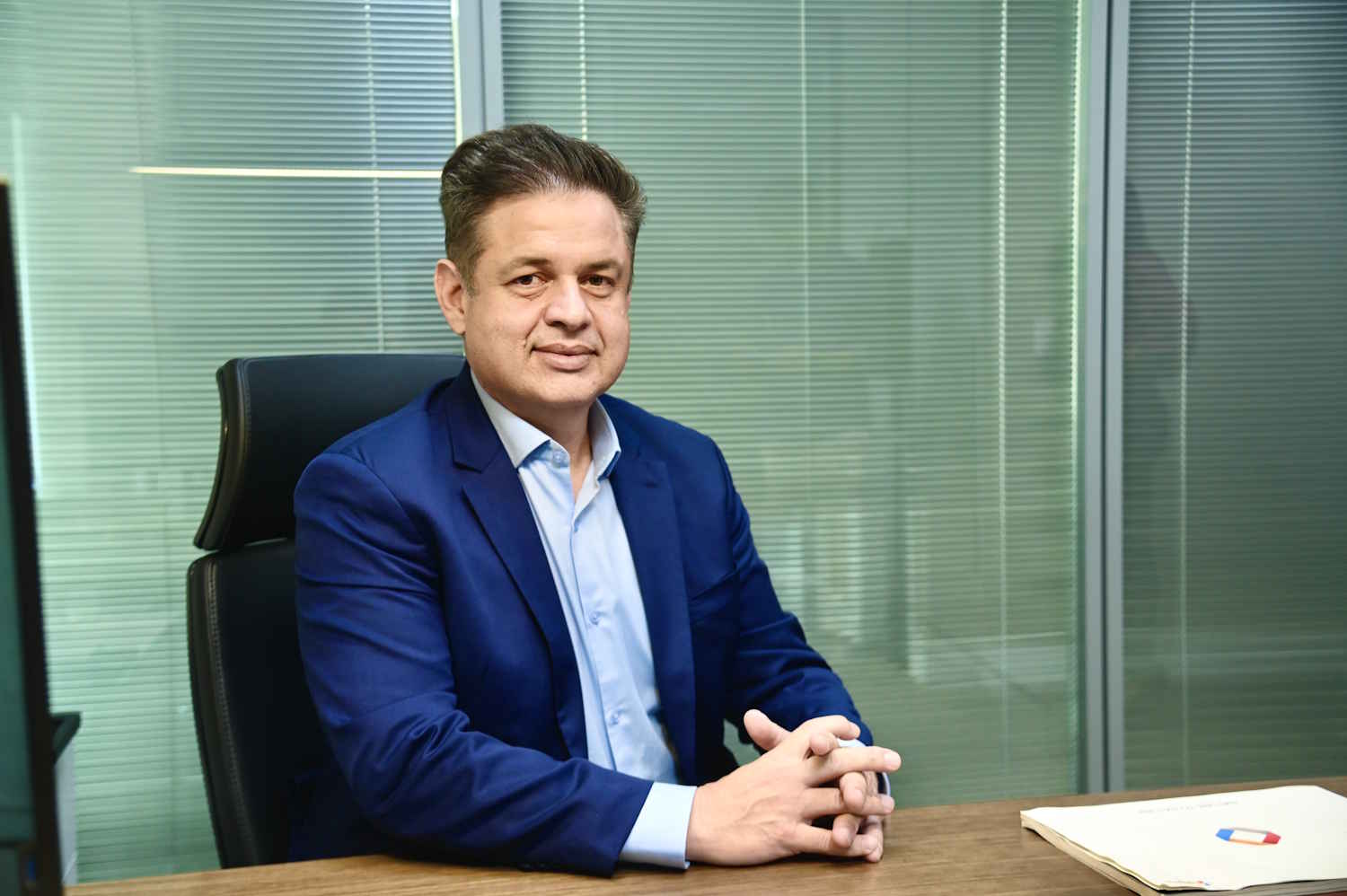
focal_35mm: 44
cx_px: 674
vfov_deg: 30.5
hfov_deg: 44.5
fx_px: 1645
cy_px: 448
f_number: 4
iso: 1250
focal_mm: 44
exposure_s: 1/125
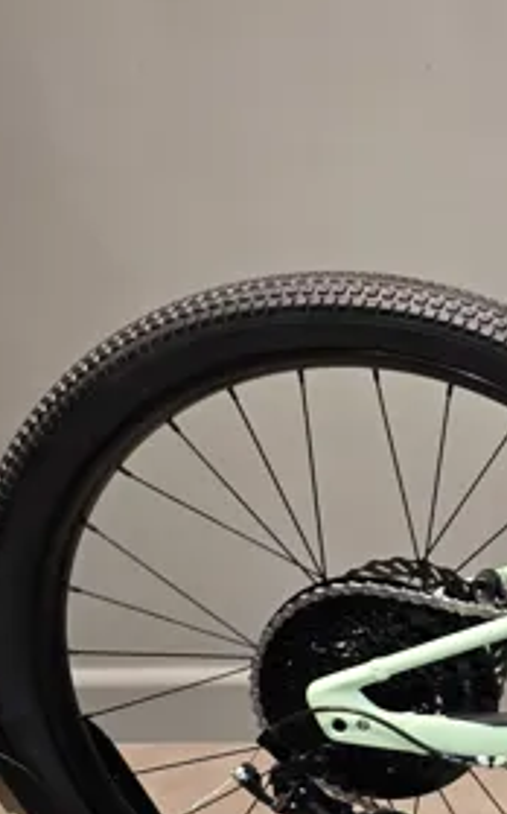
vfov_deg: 29.2
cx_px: 982
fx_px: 1550
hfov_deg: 15.3
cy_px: 540
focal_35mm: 70
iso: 80
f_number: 1.7
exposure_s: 1/50
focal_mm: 6.3
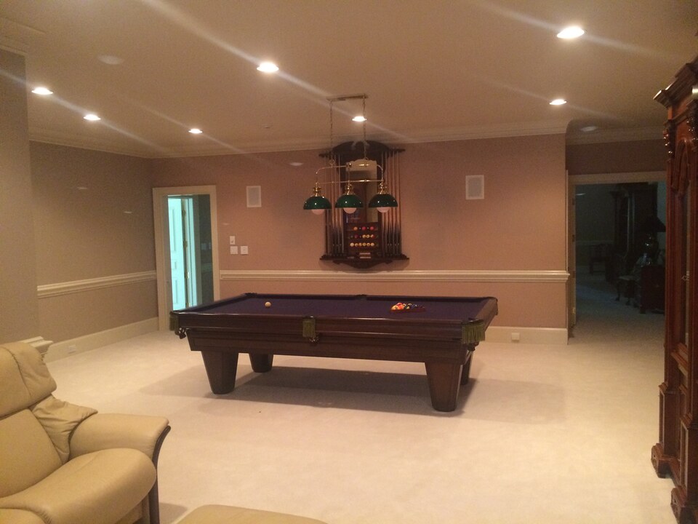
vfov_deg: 48.2
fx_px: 585
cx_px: 349
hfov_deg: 61.7
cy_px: 262
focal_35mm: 29
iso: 320
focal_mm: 4.15
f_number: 2.2
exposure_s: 1/20
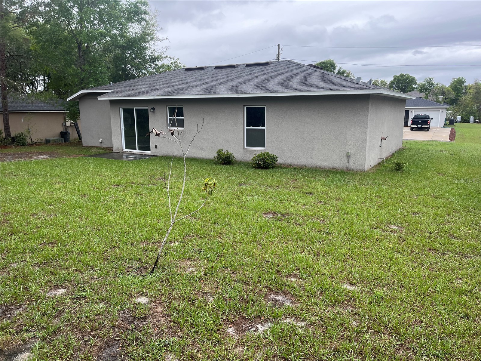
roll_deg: +0.4
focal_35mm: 26
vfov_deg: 53.1
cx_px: 240
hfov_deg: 67.3
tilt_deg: -11.3
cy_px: 180
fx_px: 361
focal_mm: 5.1
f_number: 1.6
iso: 50
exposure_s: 1/515
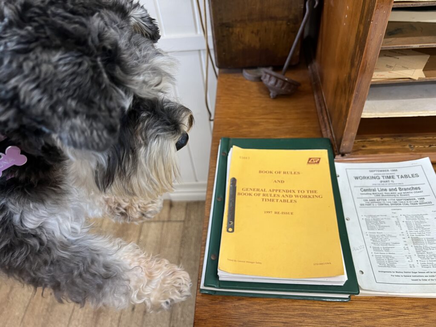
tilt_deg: -47.9
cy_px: 164
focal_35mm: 26
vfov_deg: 53.1
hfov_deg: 67.3
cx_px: 218
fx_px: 327
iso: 100
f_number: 1.5
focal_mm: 5.7
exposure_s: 1/50
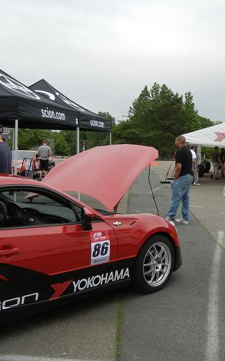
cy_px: 185
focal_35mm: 47
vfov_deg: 42.6
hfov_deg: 26.7
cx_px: 192
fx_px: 461
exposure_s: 1/855
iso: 160
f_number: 3.5
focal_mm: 5.4
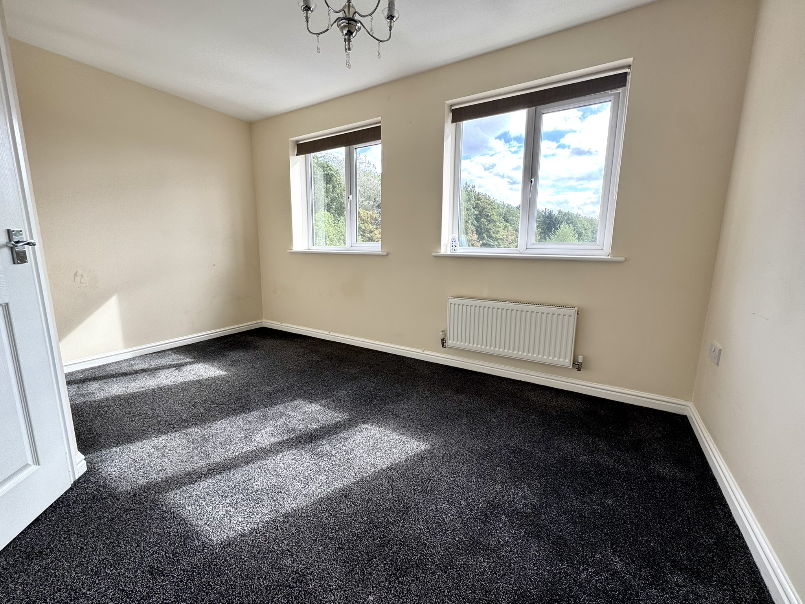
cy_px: 302
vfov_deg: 85.7
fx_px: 326
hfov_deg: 102.1
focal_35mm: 14
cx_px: 402
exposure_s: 1/171
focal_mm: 2.22
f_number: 2.2
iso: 40
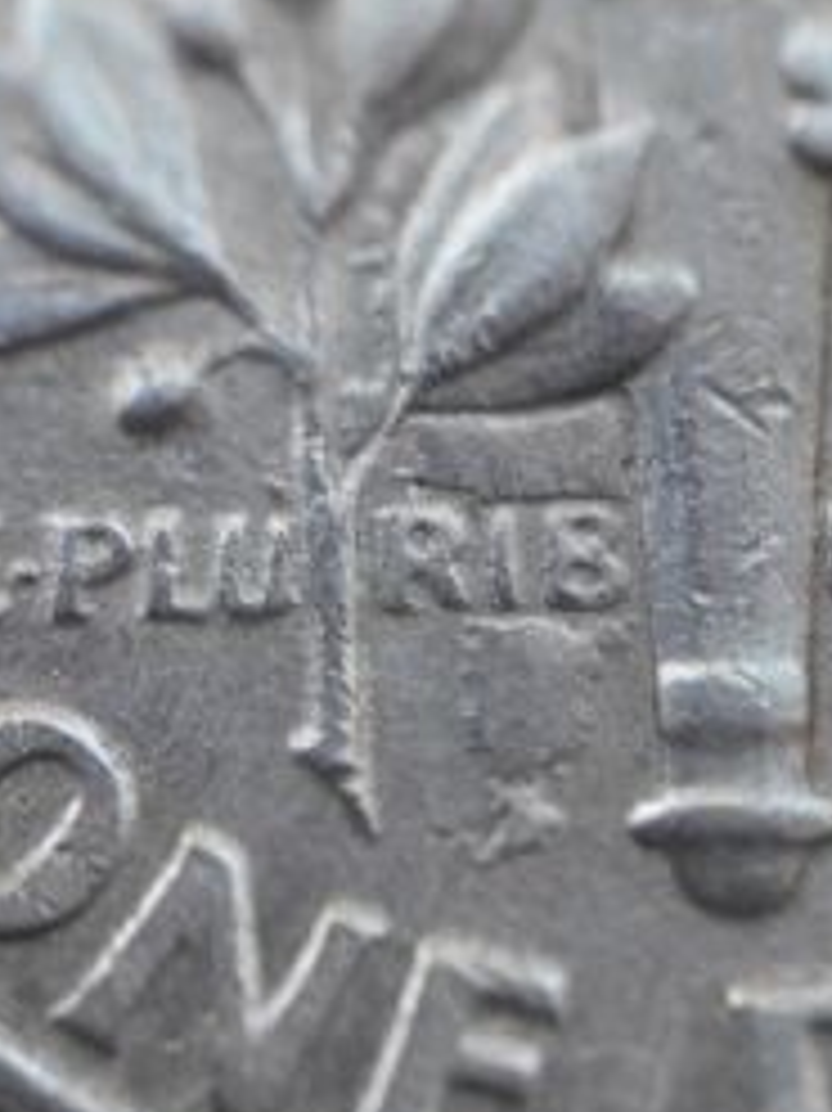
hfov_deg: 12.2
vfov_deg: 16.3
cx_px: 585
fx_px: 3881
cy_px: 423
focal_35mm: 121
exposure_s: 1/30
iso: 200
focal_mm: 10.9
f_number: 4.4
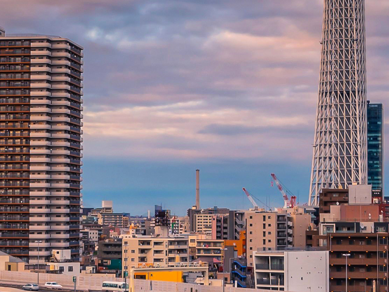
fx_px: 1394
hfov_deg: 15.9
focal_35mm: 124
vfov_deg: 11.9
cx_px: 170
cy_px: 46
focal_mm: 24
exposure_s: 1/60
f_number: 8
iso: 100
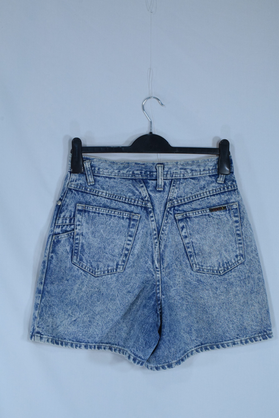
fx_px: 697
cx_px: 140
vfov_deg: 33.4
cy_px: 209
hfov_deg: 22.6
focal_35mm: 60
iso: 3200
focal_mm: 40
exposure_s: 1/200
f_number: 14
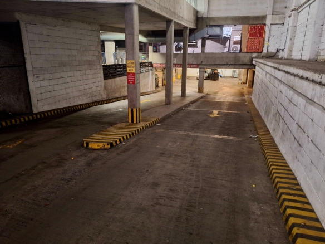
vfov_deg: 58.9
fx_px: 216
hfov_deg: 73.9
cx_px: 162
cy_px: 122
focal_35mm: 23
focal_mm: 5.54
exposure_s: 1/20
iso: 400
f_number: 1.8
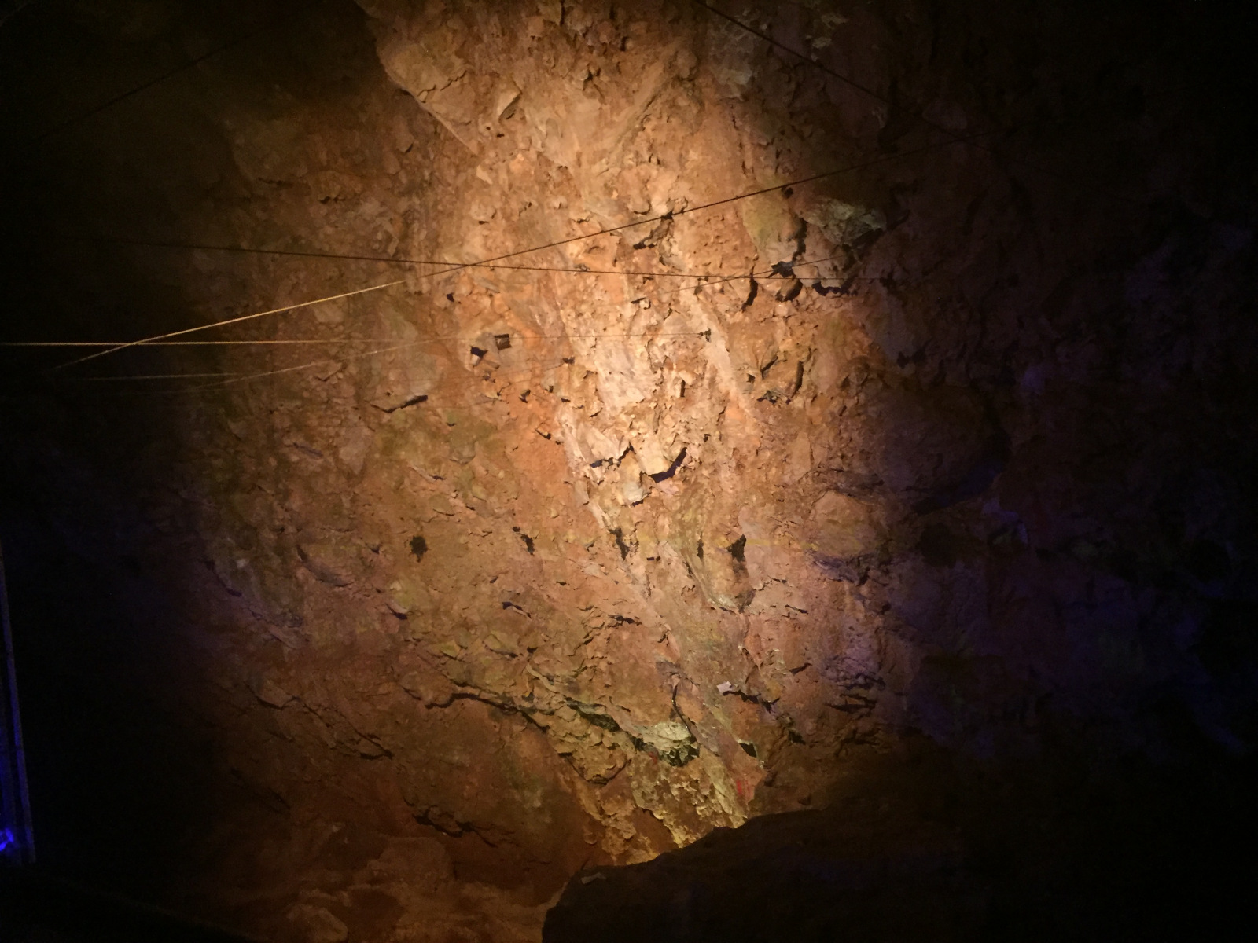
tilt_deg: -0.8
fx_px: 1054
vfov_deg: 48.2
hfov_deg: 61.7
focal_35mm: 29
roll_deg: +5.4
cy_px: 472
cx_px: 629
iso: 500
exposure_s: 1/17
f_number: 2.2
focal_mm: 4.15
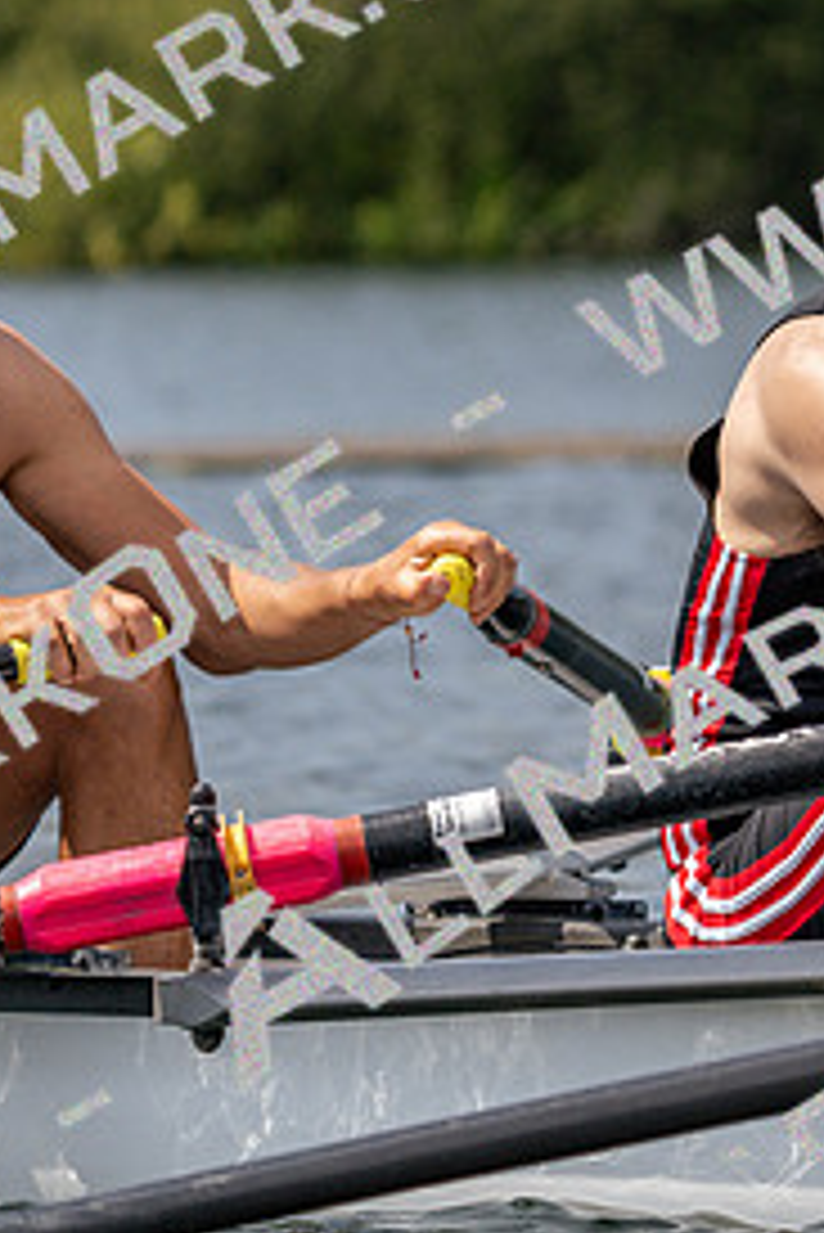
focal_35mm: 423
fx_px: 14504
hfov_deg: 3.2
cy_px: 389
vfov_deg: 4.9
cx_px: 1135
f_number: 5.6
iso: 250
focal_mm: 200
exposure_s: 1/1600
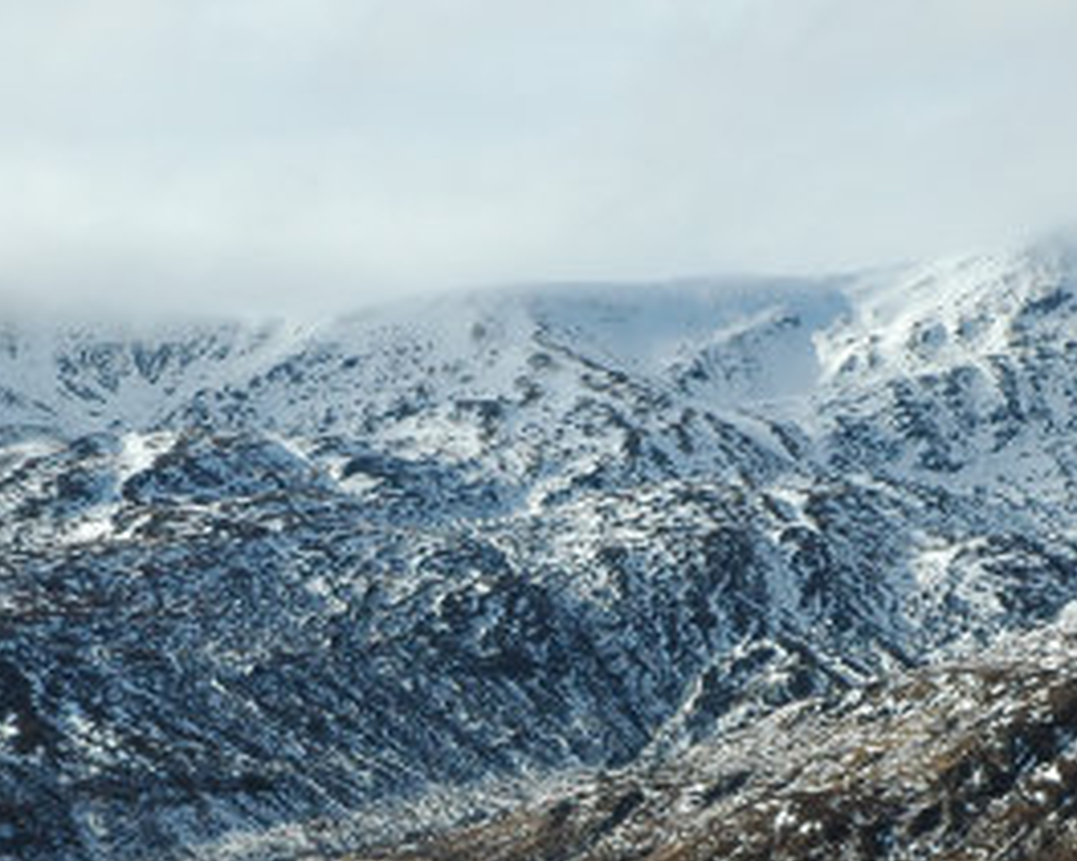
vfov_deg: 10.3
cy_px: 728
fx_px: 4779
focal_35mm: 150
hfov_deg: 12.8
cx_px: 718
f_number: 11
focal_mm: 46
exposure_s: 1/500
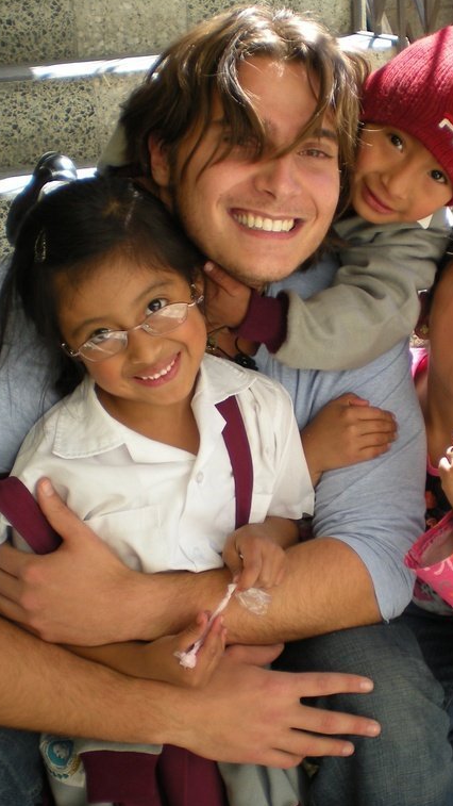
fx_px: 1195
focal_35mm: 56
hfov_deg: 21.4
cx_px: 306
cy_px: 400
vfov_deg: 37.2
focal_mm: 6.3
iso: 64
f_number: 3.1
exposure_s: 1/170
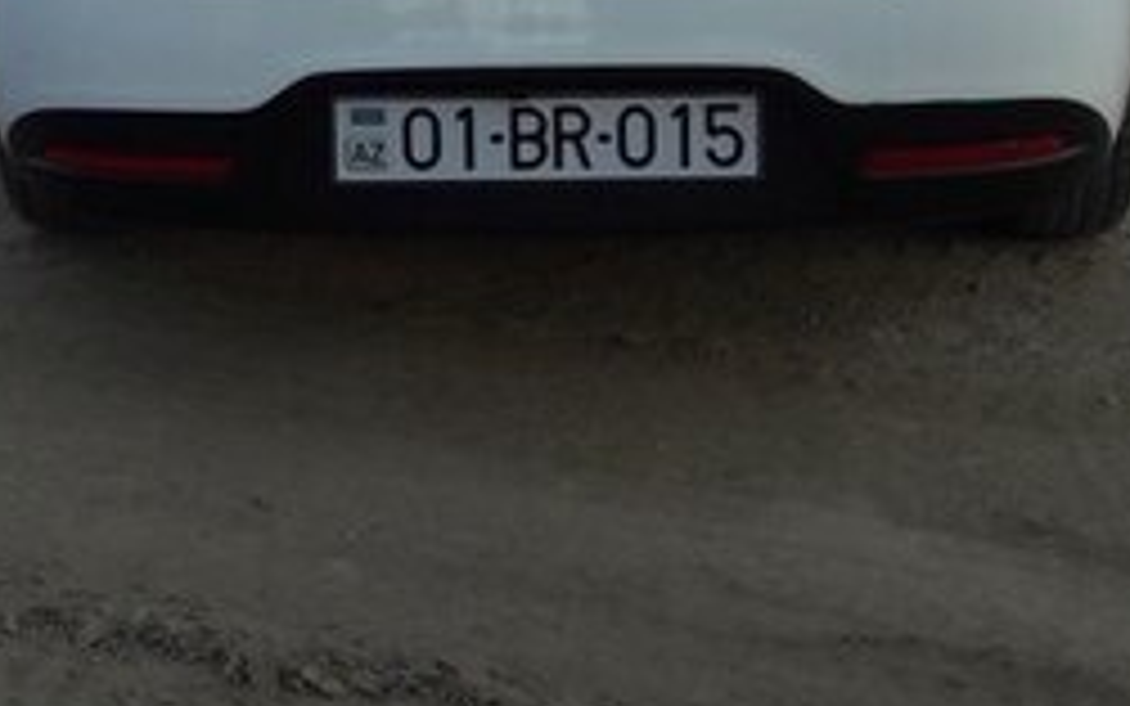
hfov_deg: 26.5
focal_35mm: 78
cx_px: 522
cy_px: -169
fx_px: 2403
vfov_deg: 16.0
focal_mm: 3.7
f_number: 1.9
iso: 40
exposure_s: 1/505
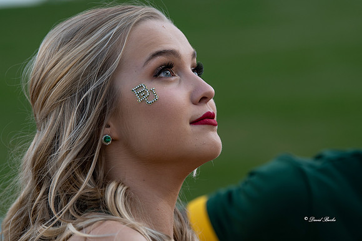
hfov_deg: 8.9
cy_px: 120
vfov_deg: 5.9
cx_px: 181
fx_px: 2338
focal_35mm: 232
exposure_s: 1/400
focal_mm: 155
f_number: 4
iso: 110
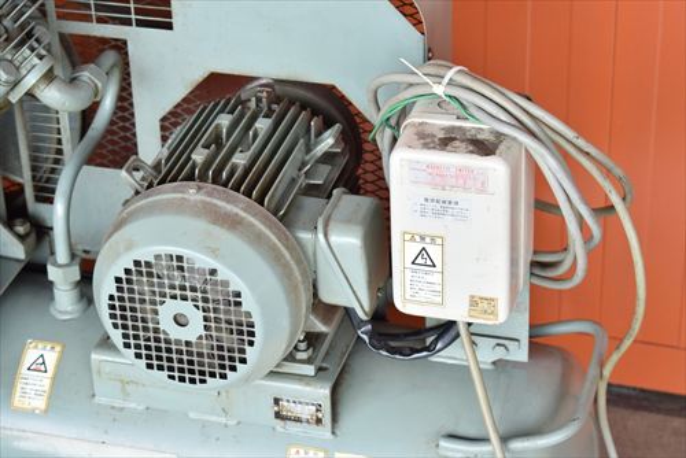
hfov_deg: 24.6
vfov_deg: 16.6
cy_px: 229
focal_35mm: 82
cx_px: 343
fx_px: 1573
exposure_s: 1/320
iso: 1250
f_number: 6.3
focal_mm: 55
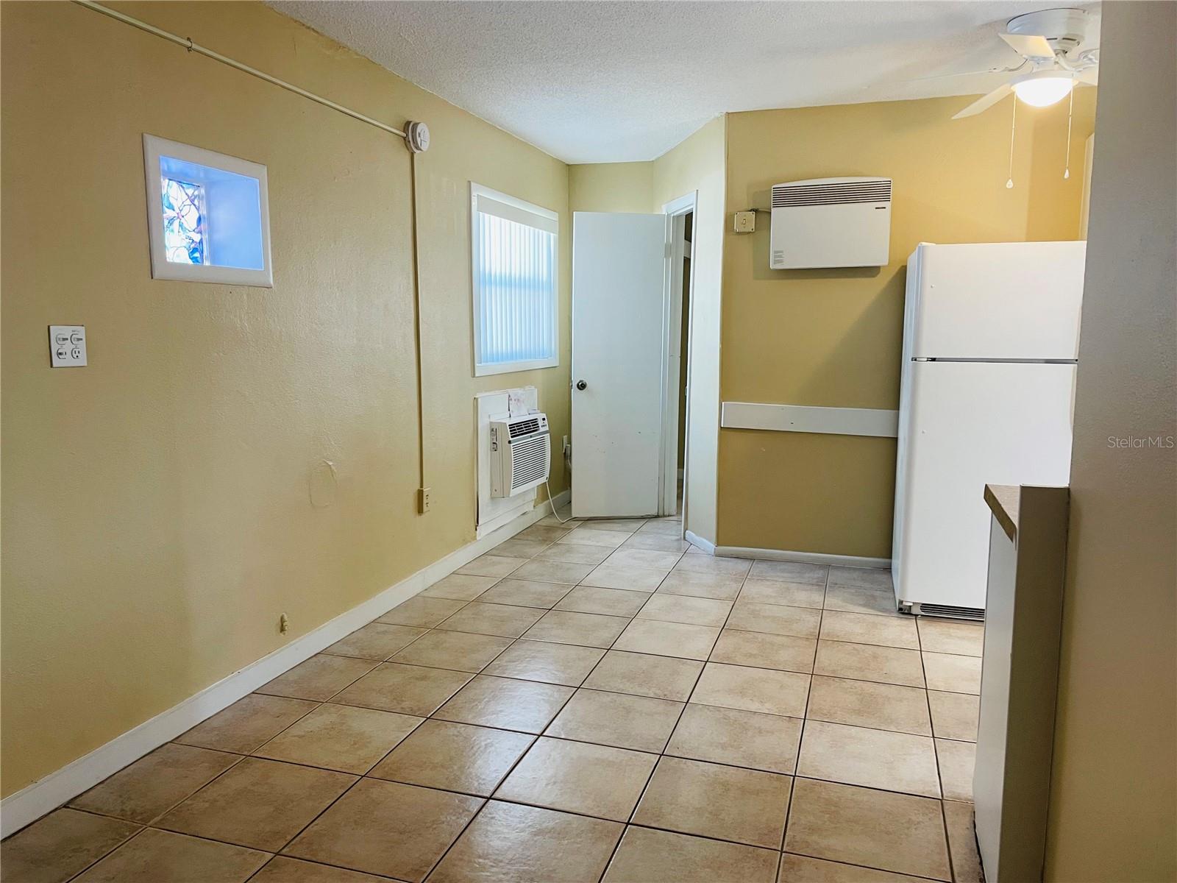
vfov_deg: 53.1
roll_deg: -0.1
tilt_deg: -7.5
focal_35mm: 26
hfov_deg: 67.3
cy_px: 442
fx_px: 884
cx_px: 588
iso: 125
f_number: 1.6
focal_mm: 4.2
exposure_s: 1/60
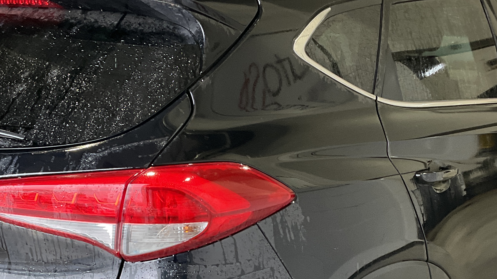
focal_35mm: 63
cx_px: 253
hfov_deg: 33.3
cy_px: 250
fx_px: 830
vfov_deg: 18.8
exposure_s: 1/60
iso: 100
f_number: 1.8
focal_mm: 3
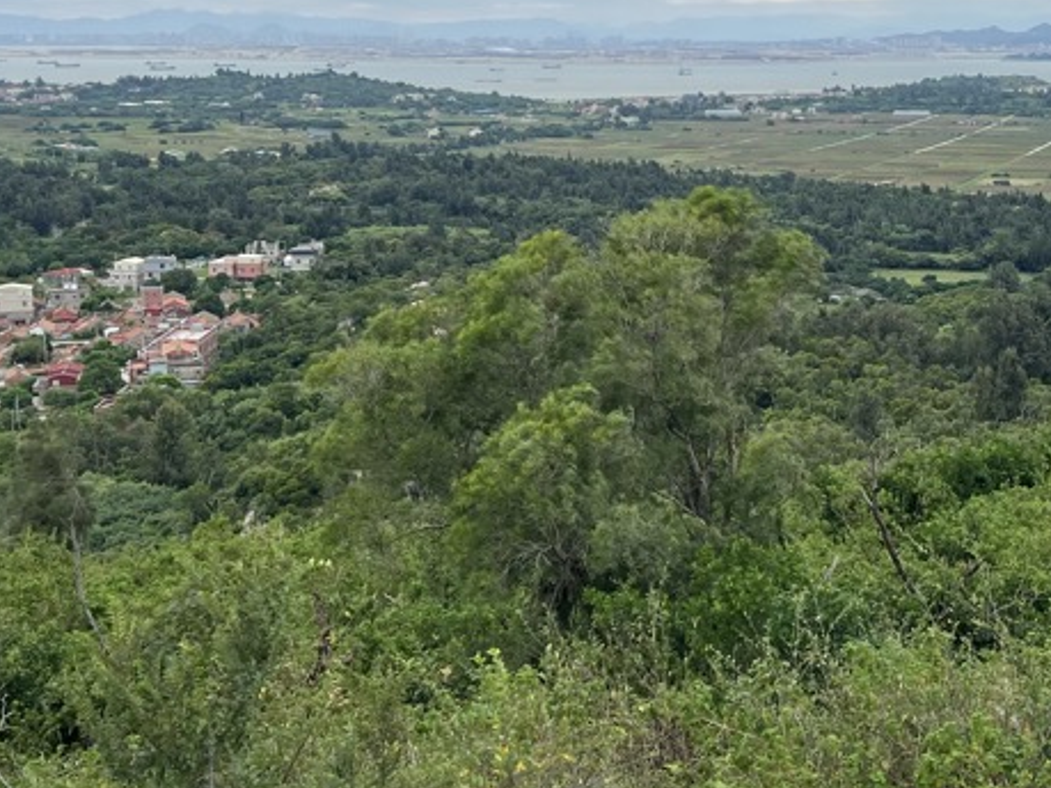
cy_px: 296
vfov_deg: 25.1
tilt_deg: -8.6
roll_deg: -0.1
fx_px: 1761
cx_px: 648
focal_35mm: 58
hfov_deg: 33.1
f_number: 1.5
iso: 50
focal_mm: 5.7
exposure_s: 1/1377
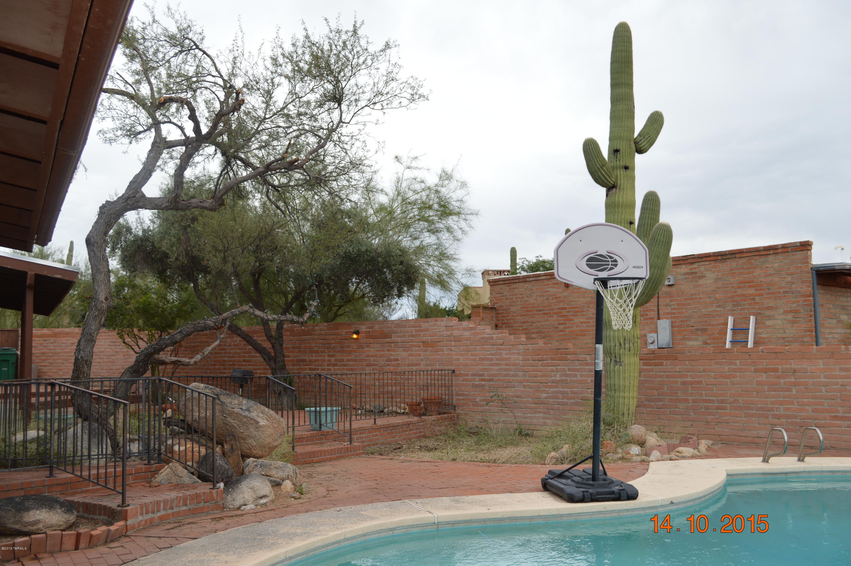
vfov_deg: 39.9
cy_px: 283
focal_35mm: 33
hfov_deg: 57.3
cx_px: 426
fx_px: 779
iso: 100
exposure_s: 1/200
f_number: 5.6
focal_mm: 22
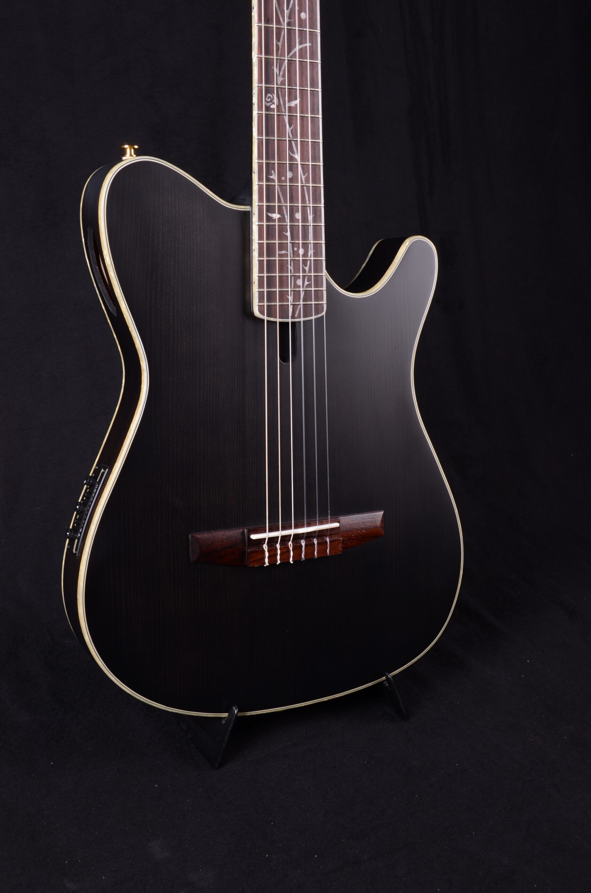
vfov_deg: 43.7
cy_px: 446
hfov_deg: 29.7
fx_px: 1113
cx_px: 296
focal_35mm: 45
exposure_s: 1/200
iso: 200
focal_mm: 30
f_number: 13
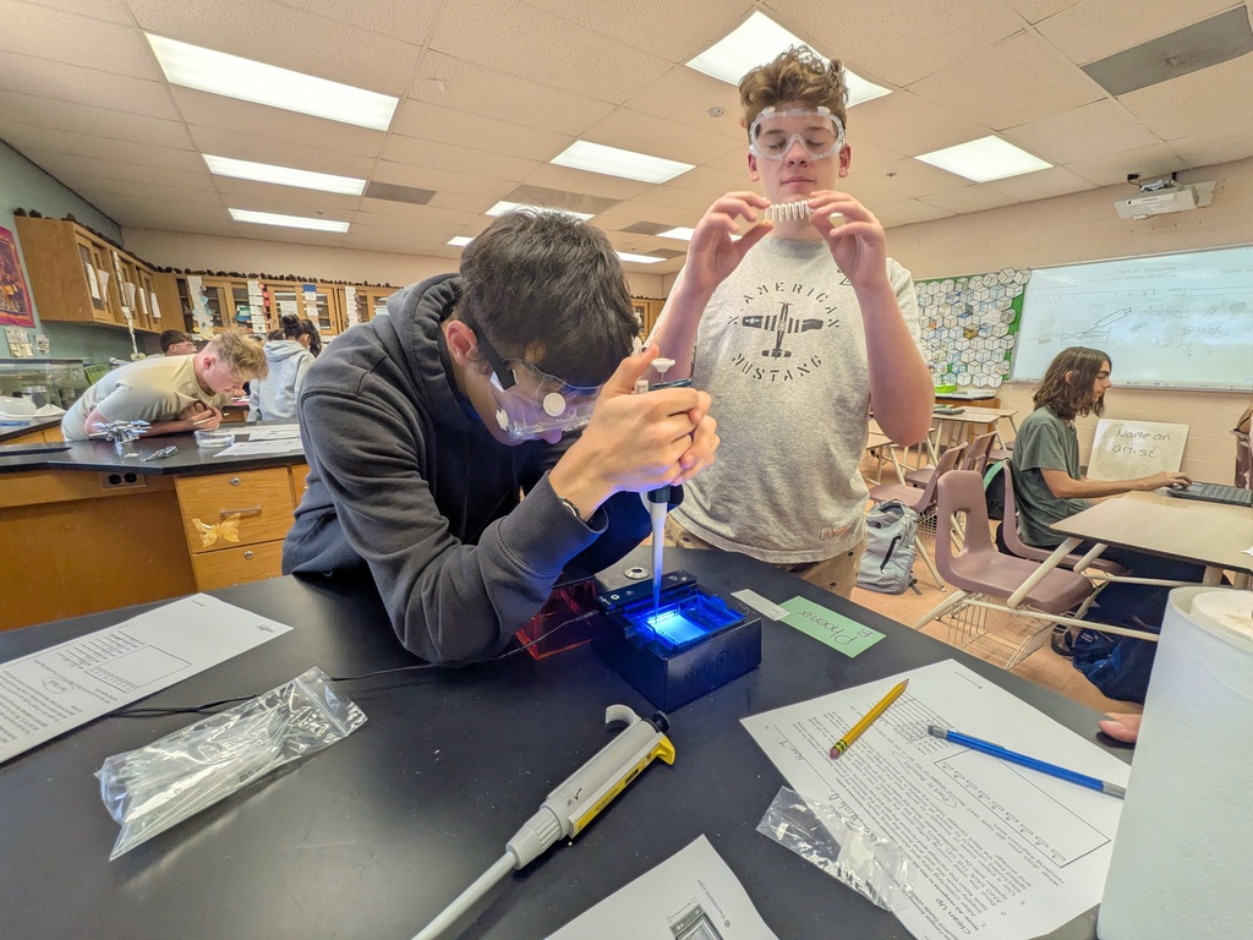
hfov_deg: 102.1
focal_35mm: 14
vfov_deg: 85.7
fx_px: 507
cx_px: 626
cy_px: 470
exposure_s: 1/120
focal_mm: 1.83
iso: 103
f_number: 2.2
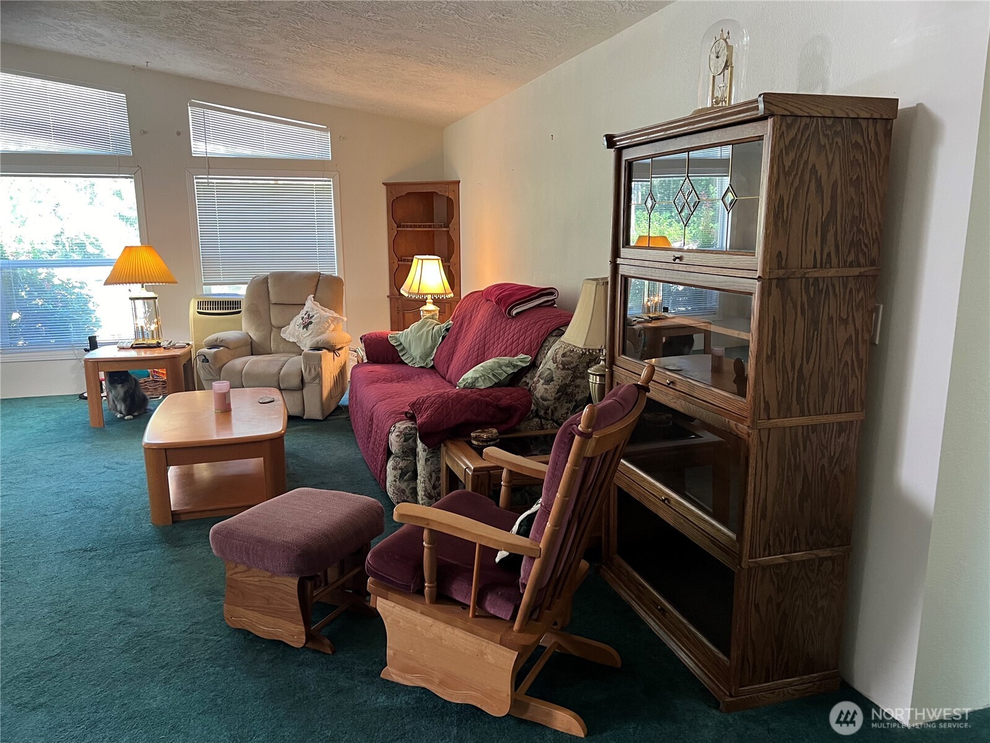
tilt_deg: -11.0
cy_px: 372
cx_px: 495
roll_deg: -0.8
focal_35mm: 26
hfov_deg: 67.3
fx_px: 744
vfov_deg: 53.1
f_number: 1.5
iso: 250
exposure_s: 1/60
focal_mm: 5.7
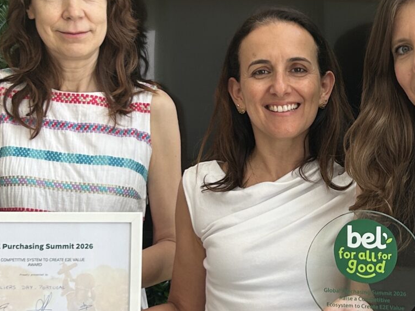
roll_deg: +0.1
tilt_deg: -0.5
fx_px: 1055
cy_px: 163
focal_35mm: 88
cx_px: 304
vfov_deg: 16.8
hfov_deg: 22.1
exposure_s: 1/100
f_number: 1.5
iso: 80
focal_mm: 5.7
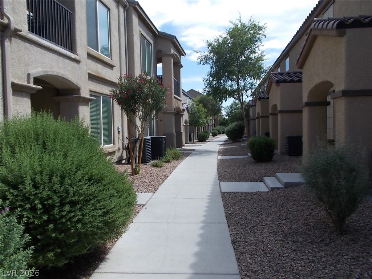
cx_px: 186
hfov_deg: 67.3
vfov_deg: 53.1
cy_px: 140
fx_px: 279
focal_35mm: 26
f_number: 8
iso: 80
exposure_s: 1/100
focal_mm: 4.6
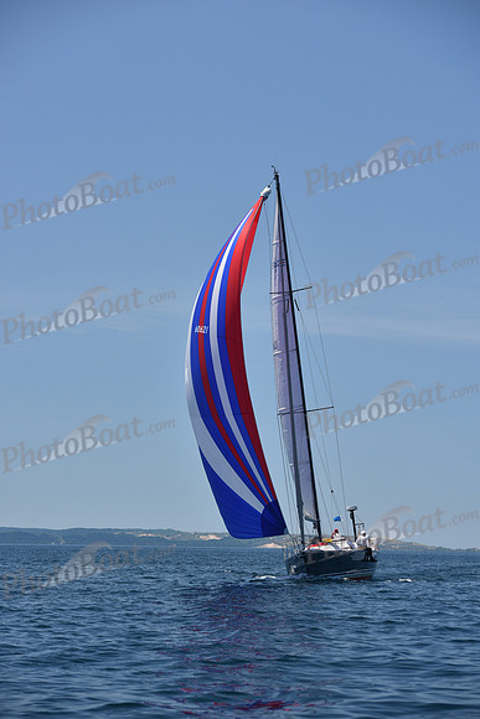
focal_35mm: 100
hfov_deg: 13.7
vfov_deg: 20.4
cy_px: 360
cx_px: 240
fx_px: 1999
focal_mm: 100
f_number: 6.3
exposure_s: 1/800
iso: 250
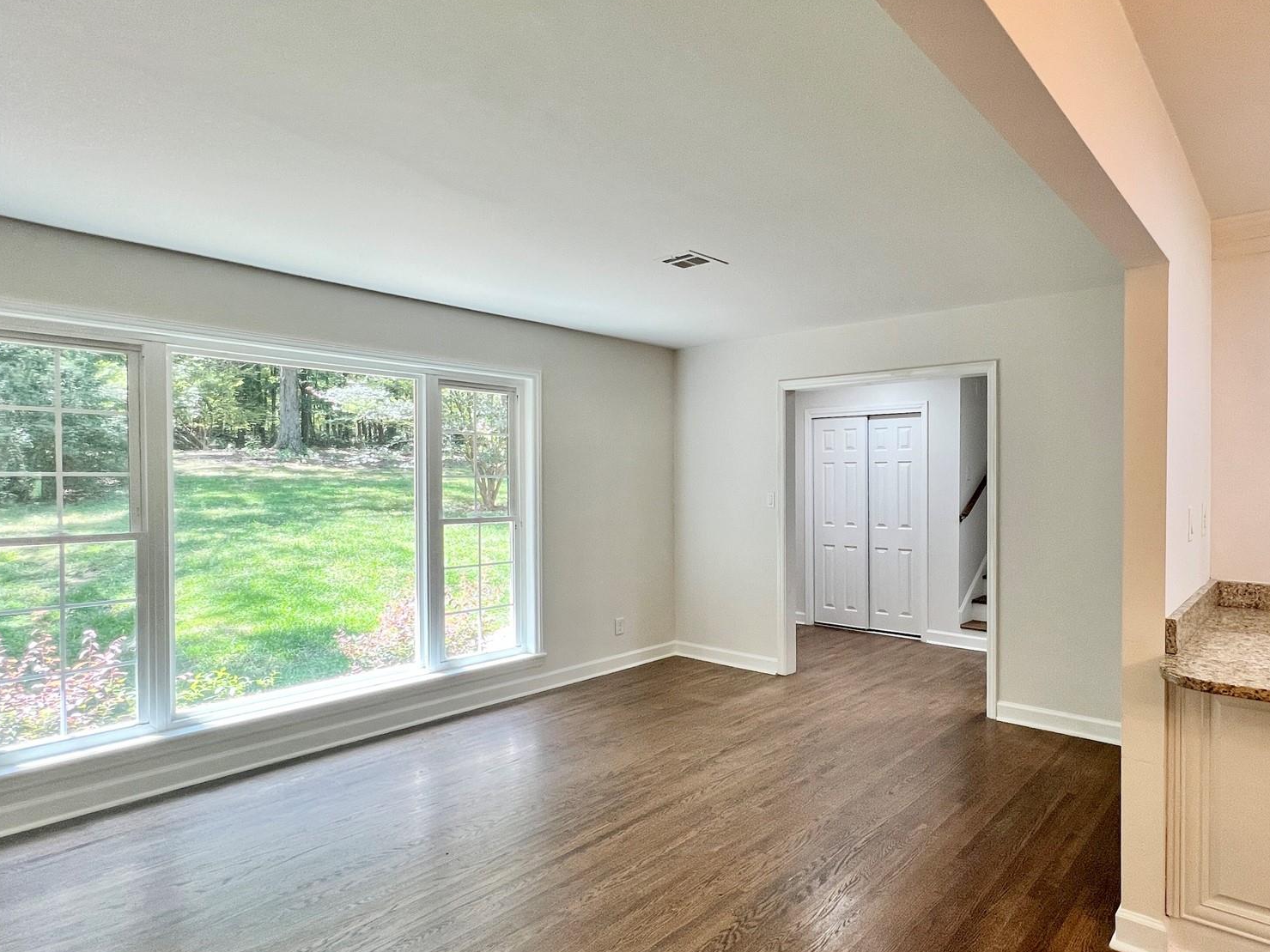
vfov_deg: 71.6
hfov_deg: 84.8
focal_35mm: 18
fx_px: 660
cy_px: 497
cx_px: 843
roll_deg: +0.2
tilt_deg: -1.4
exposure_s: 1/120
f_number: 1.8
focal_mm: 1.57
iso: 125
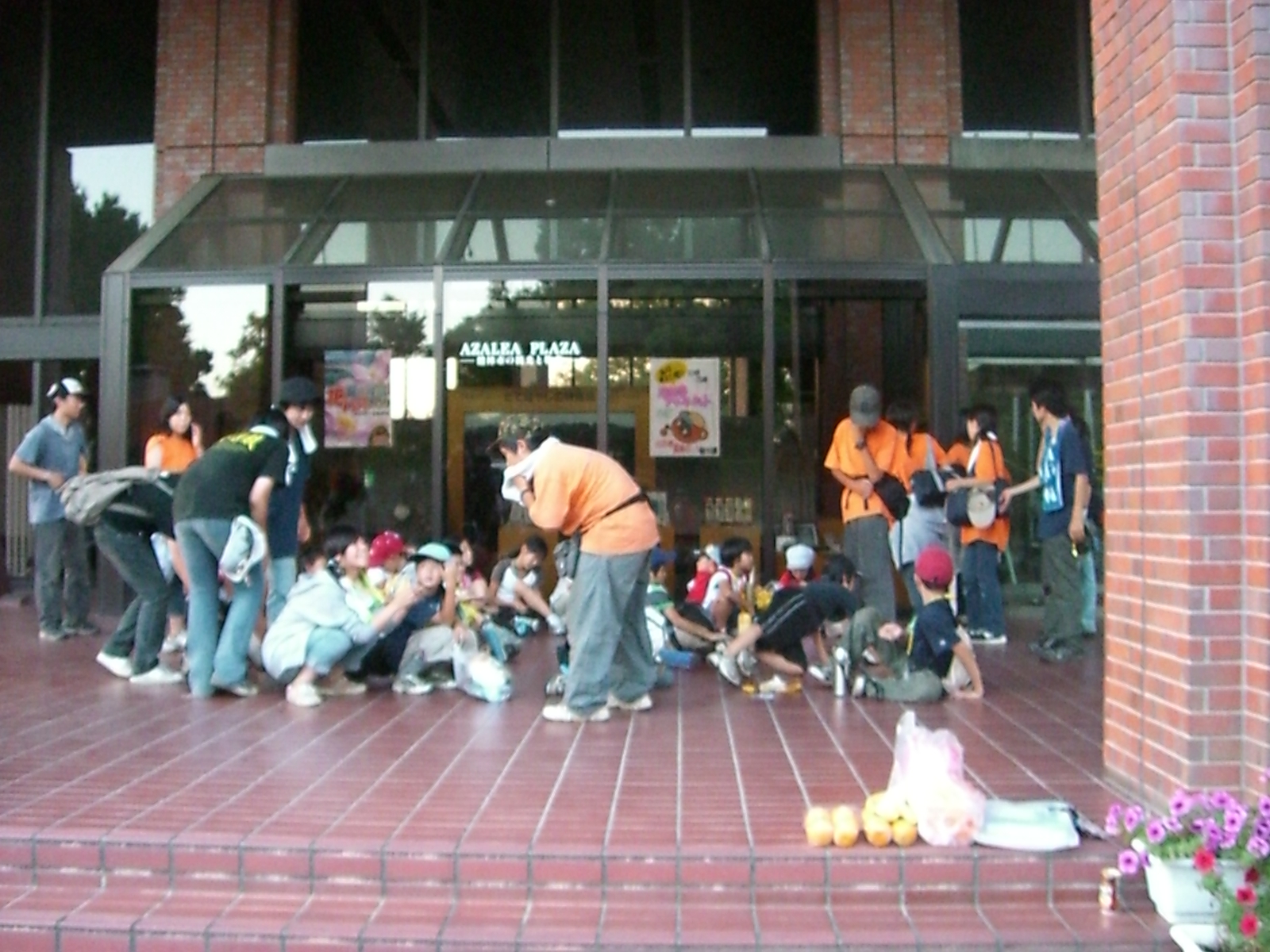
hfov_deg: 49.0
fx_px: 1394
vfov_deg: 37.7
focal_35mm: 38
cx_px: 635
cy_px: 476
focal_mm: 6.2
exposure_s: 1/60
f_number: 2.7
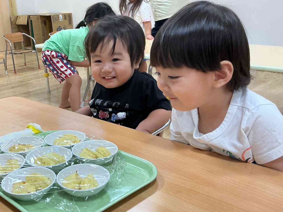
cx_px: 85
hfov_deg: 44.8
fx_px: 335
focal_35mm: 41
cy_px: 145
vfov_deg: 34.7
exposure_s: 1/120
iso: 64
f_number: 1.8
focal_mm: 3
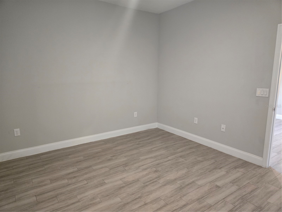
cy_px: 106
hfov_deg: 73.9
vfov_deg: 58.9
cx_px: 141
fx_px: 187
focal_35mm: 23
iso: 640
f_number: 1.8
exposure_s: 1/60
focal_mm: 5.4
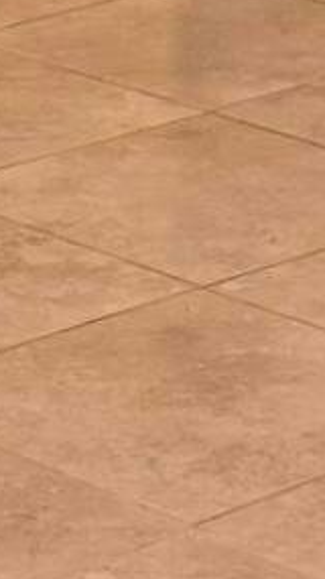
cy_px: -599
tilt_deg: -5.7
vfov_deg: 7.8
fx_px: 4051
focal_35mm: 264
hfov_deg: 4.6
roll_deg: +0.5
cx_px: 4
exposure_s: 1/120
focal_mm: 6.76
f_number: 1.78
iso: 200
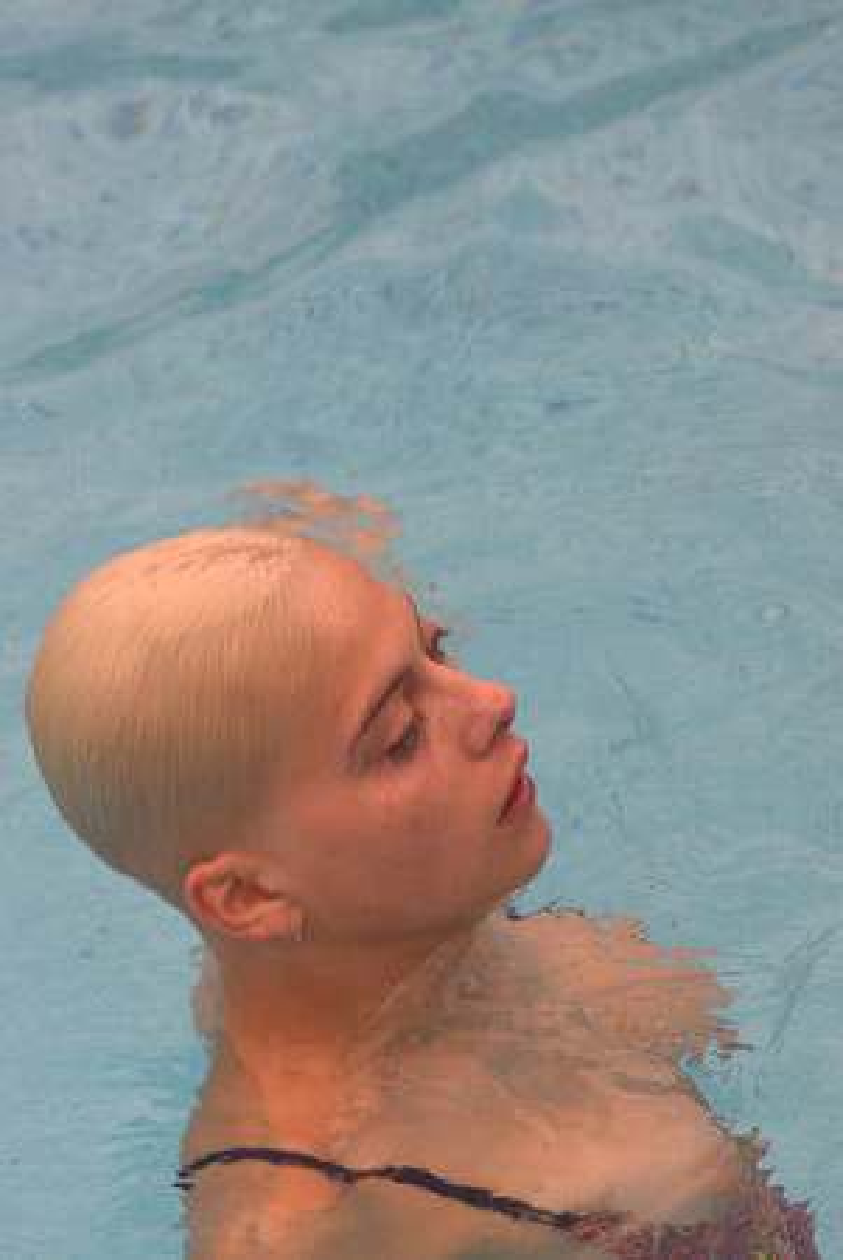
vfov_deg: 13.7
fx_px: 5256
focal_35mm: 150
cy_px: 630
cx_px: 422
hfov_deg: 9.2
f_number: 5.6
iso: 100
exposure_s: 1/100
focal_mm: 100
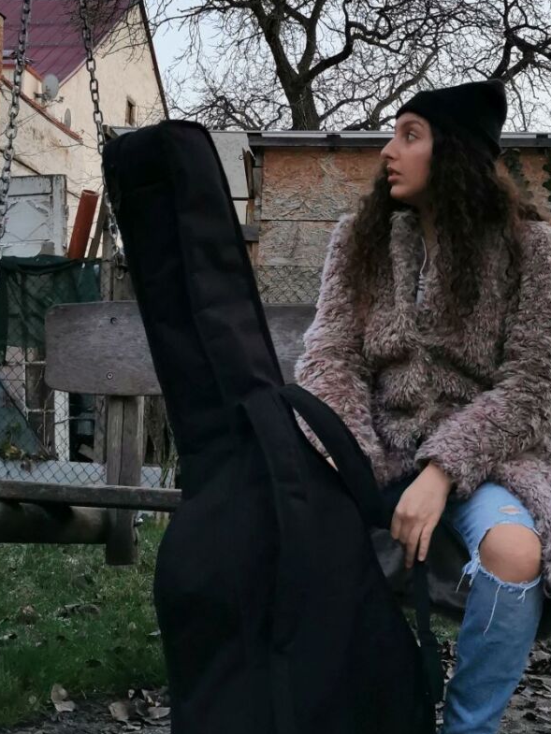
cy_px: 273
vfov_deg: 34.7
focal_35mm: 55
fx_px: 1167
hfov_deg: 26.3
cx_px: 392
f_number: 1.6
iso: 200
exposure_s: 1/50
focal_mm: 5.56
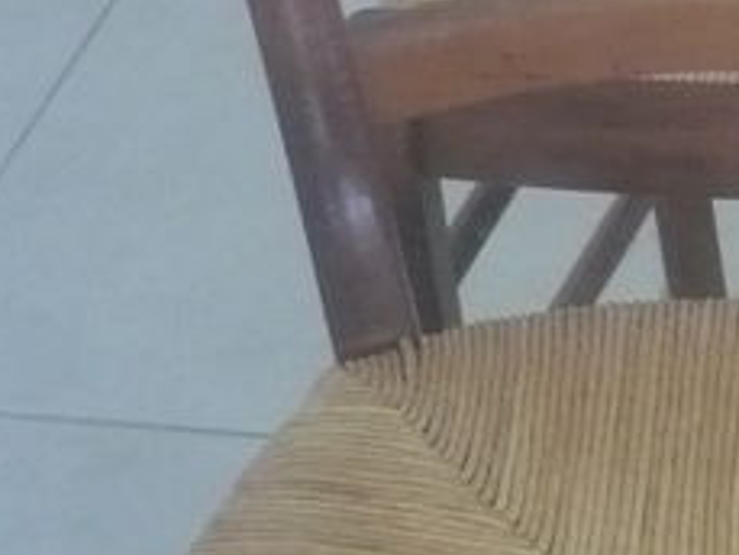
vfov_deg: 9.7
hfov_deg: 11.9
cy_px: 119
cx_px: 1339
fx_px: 3268
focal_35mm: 153
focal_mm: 5.8
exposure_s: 1/30
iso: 320
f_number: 2.8
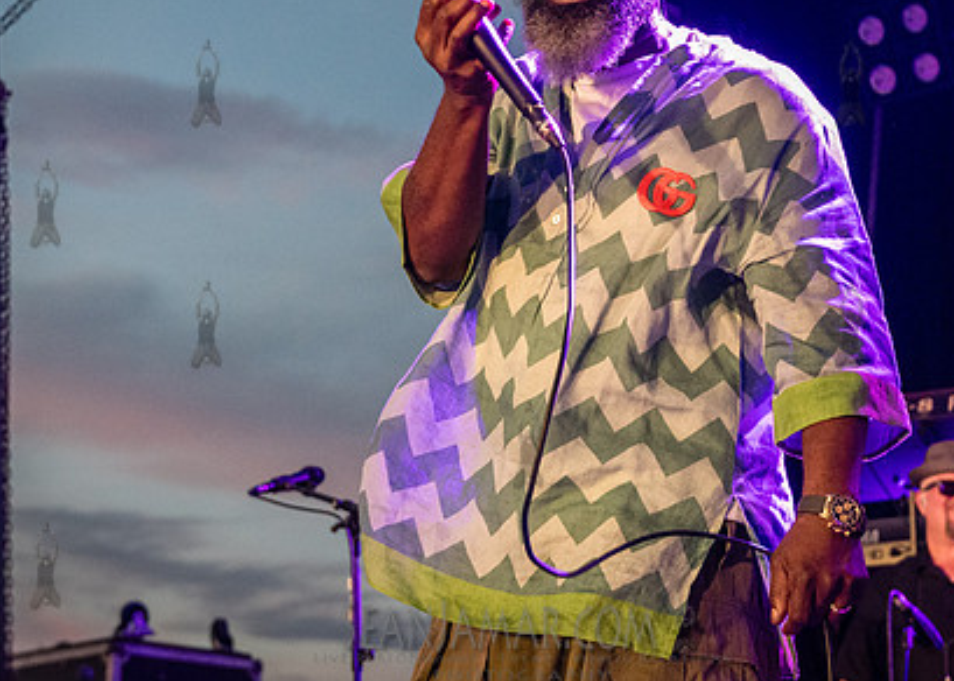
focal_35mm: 93
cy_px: 204
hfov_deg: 21.4
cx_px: 580
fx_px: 2519
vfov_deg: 15.4
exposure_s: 1/500
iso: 5000
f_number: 4
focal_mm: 58
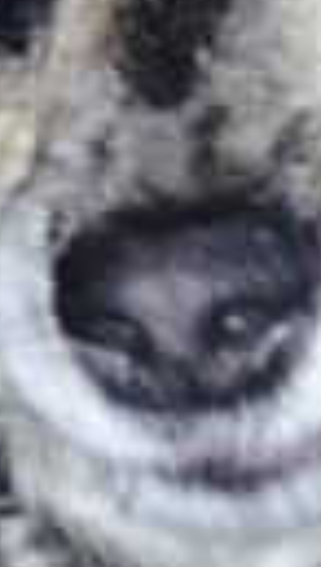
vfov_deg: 11.4
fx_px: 2802
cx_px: 255
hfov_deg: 6.5
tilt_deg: -47.5
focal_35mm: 186
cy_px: 622
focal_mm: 4.12
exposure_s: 1/16
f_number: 2.4
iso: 100
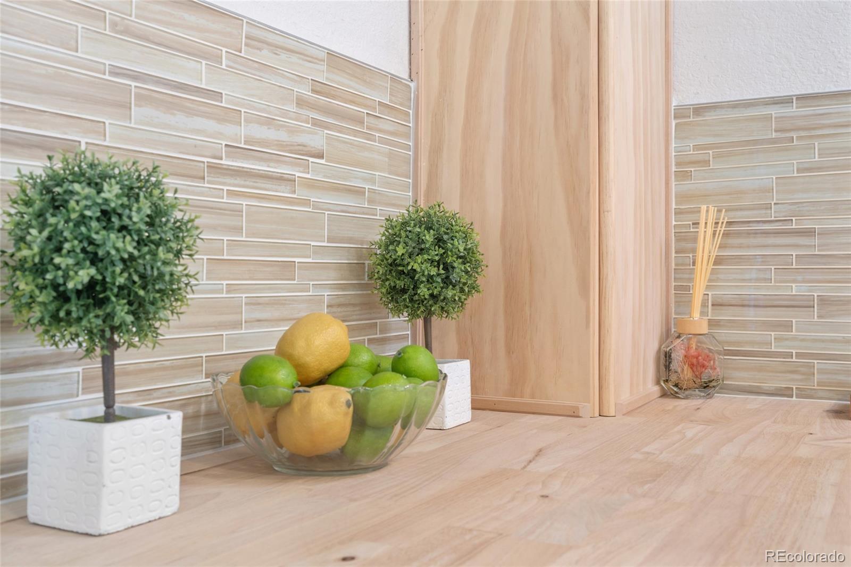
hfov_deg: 54.4
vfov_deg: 37.8
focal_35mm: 35
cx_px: 426
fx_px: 827
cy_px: 284
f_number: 8
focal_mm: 35
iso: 400
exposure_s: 1/5
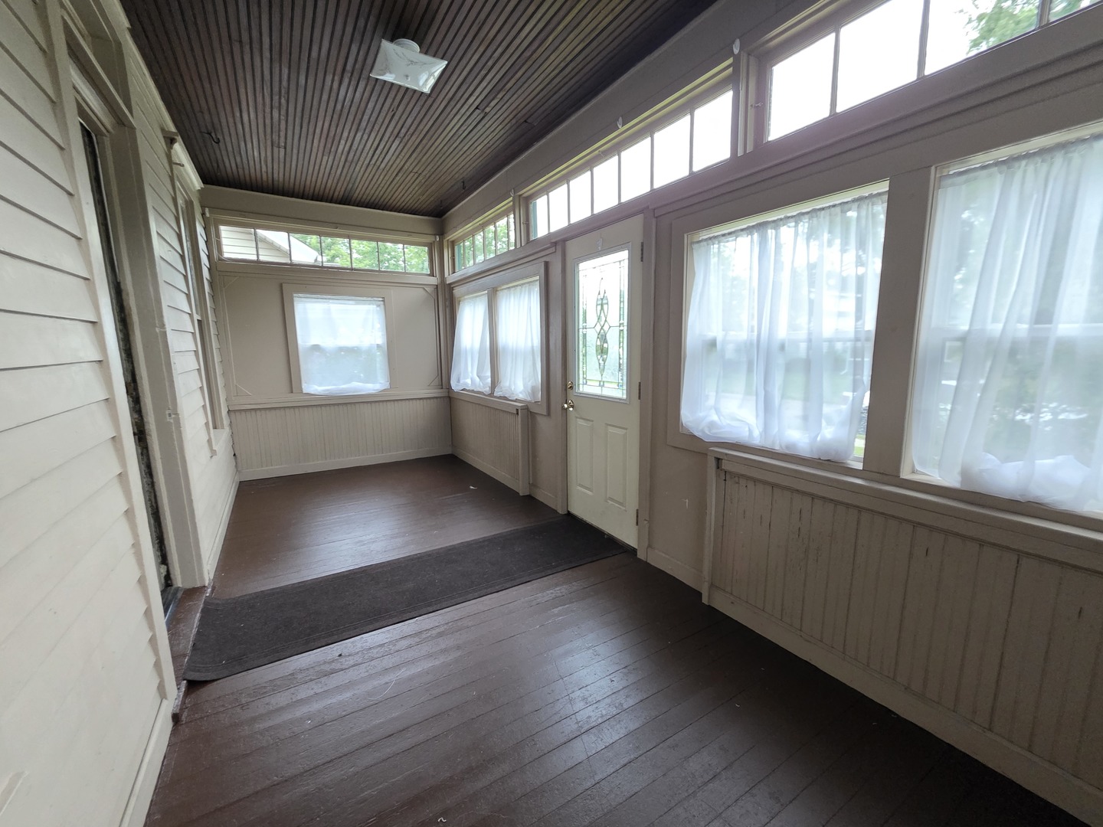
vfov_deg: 89.9
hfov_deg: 106.2
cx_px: 552
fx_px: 414
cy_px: 414
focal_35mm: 13
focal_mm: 2.2
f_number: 1.9
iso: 640
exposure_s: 1/60
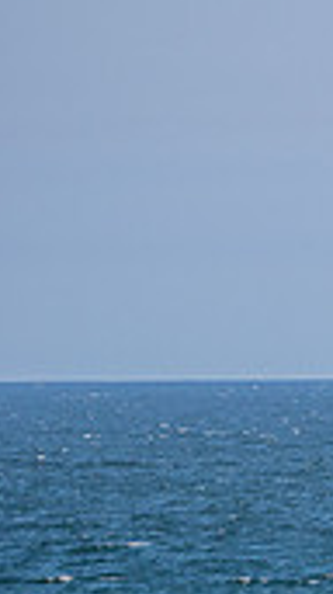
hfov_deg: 1.7
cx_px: 968
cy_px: 589
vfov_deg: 3.0
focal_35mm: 709
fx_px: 11146
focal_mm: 200
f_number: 5.6
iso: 400
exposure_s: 1/800
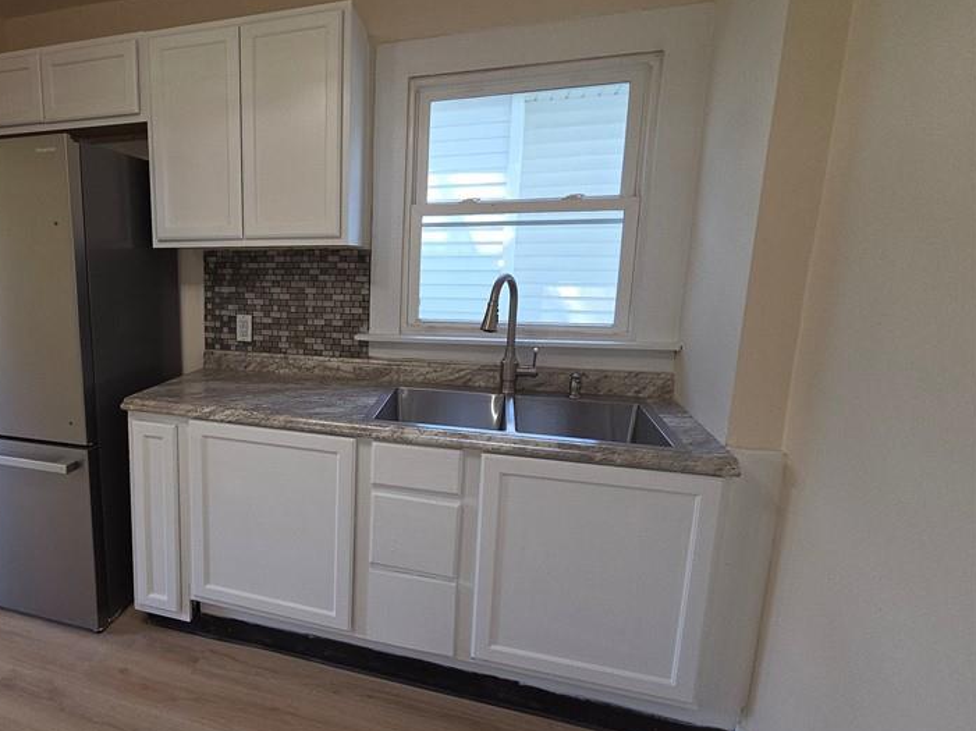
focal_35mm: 19
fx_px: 535
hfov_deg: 79.5
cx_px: 269
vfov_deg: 68.6
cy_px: 372
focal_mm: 2.2
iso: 64
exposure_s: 1/60
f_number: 2.2
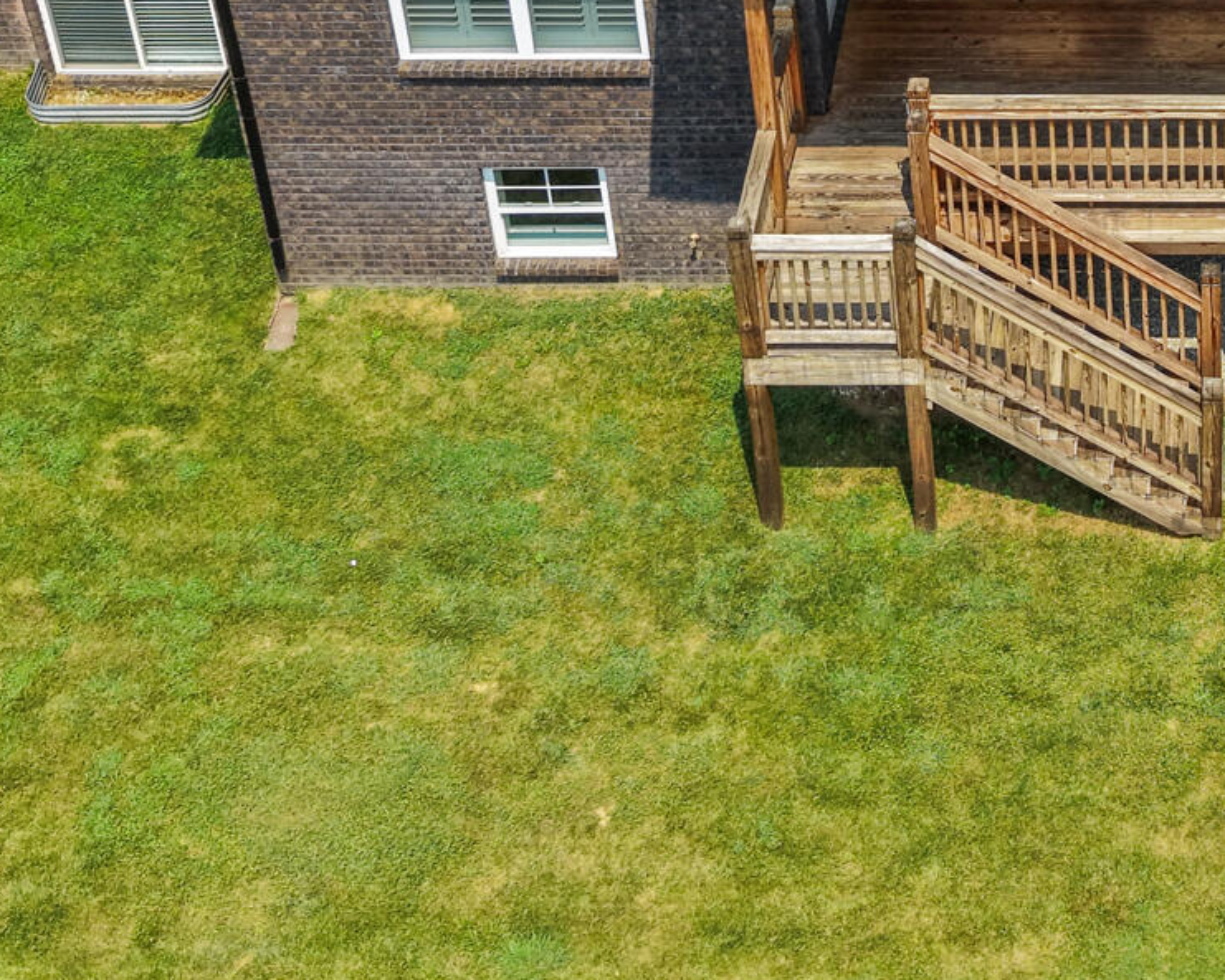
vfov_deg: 18.2
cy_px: -267
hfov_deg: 23.4
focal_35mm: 79
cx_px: 1144
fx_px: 2865
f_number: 1.8
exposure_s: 1/2500
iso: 140
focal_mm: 8.67
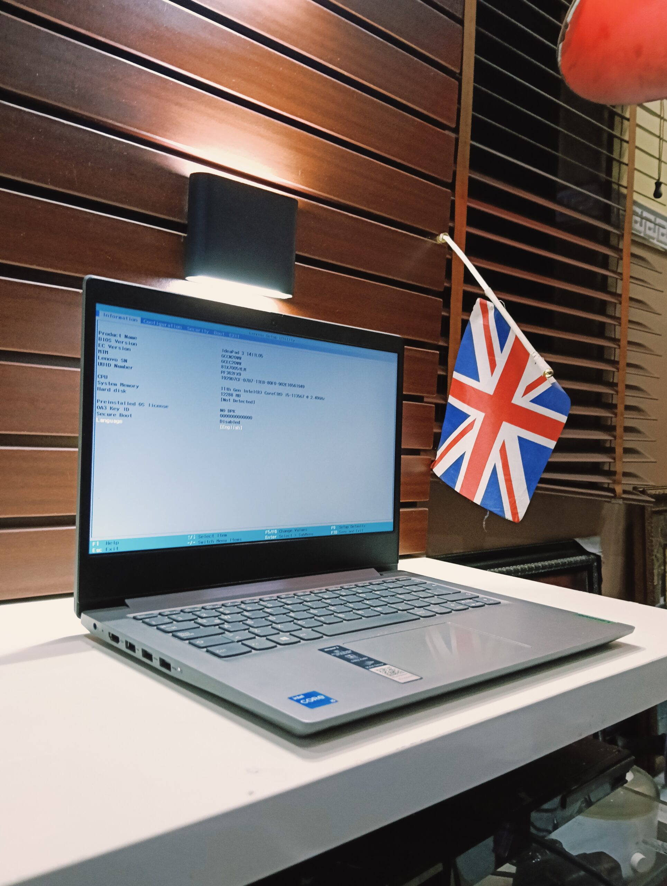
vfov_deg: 65.2
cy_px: 443
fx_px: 692
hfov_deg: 51.5
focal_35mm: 27
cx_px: 334
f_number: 1.8
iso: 800
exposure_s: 1/33.3
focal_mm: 3.98
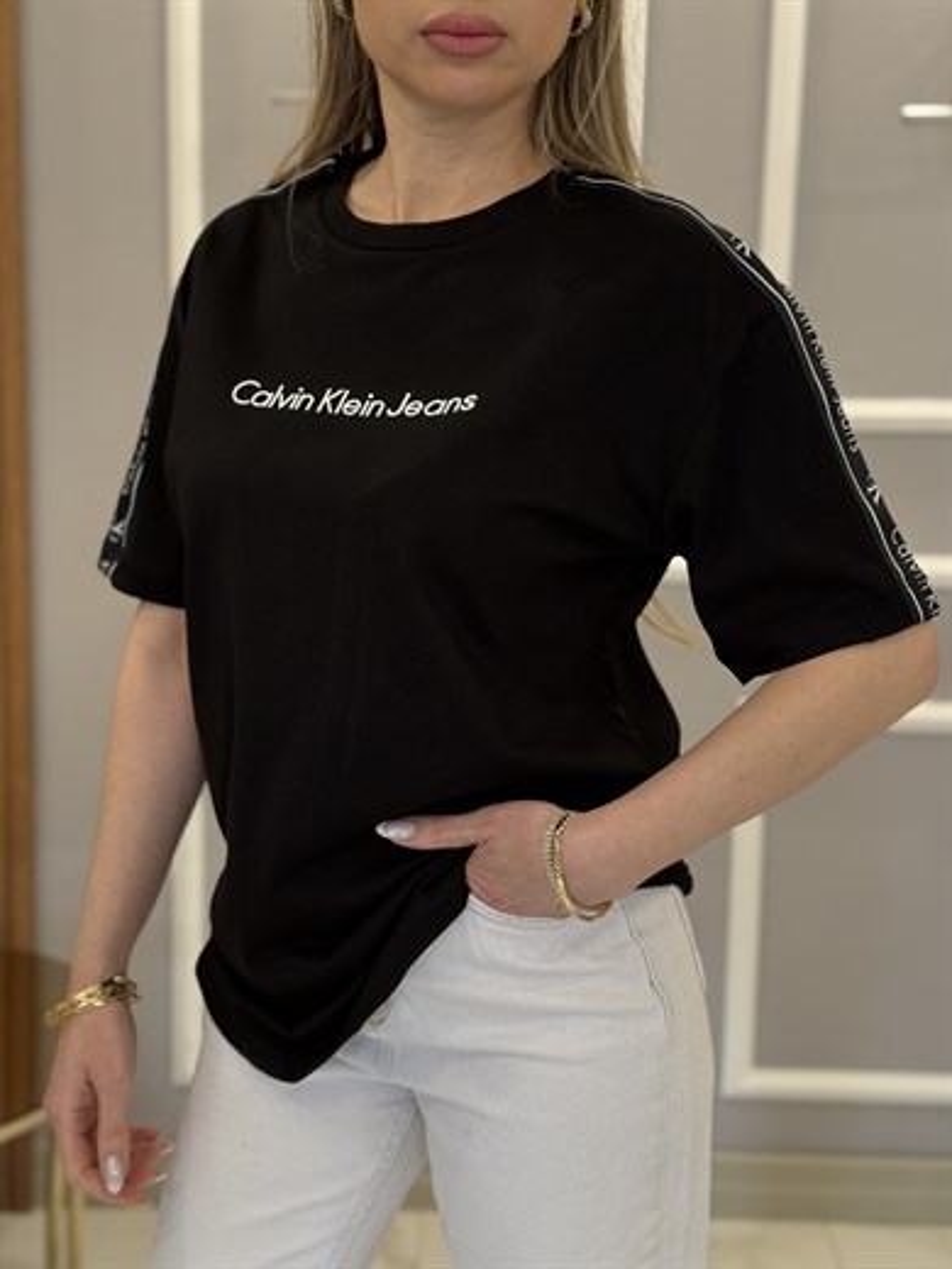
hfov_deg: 30.3
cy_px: 634
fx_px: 1760
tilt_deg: -8.0
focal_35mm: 48
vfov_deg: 39.7
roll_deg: -1.2
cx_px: 476
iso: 100
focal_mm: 6.76
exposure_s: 1/111
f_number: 1.78
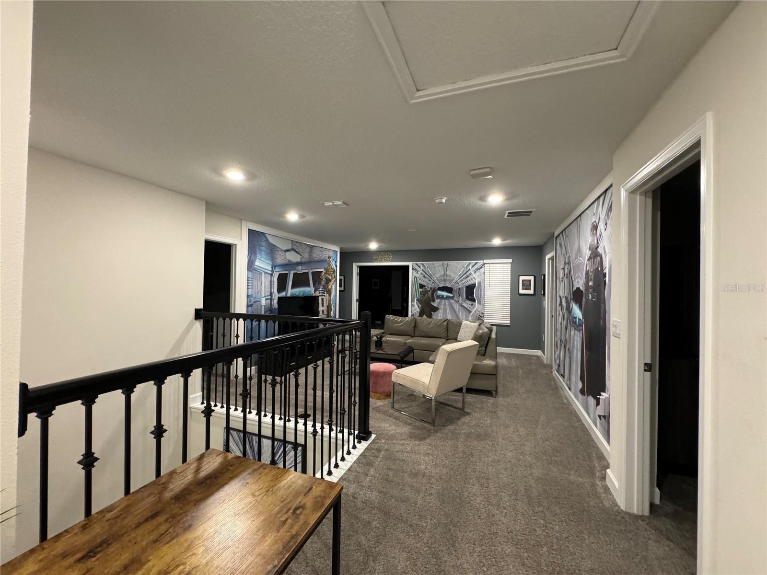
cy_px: 288
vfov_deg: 85.7
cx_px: 384
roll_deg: -0.3
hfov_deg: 102.1
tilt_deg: +0.0
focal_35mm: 14
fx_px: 310
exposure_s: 1/60
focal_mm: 2.22
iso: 500
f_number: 2.2
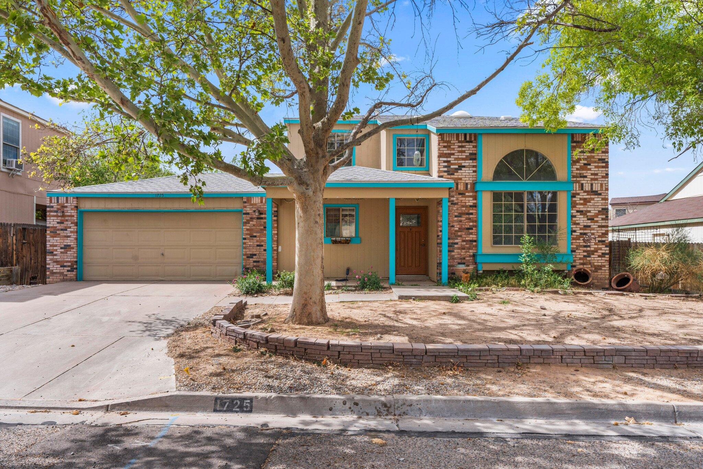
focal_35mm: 24
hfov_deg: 73.7
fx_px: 469
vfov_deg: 53.1
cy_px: 234
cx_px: 352
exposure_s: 1/640
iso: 320
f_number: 9
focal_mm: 24
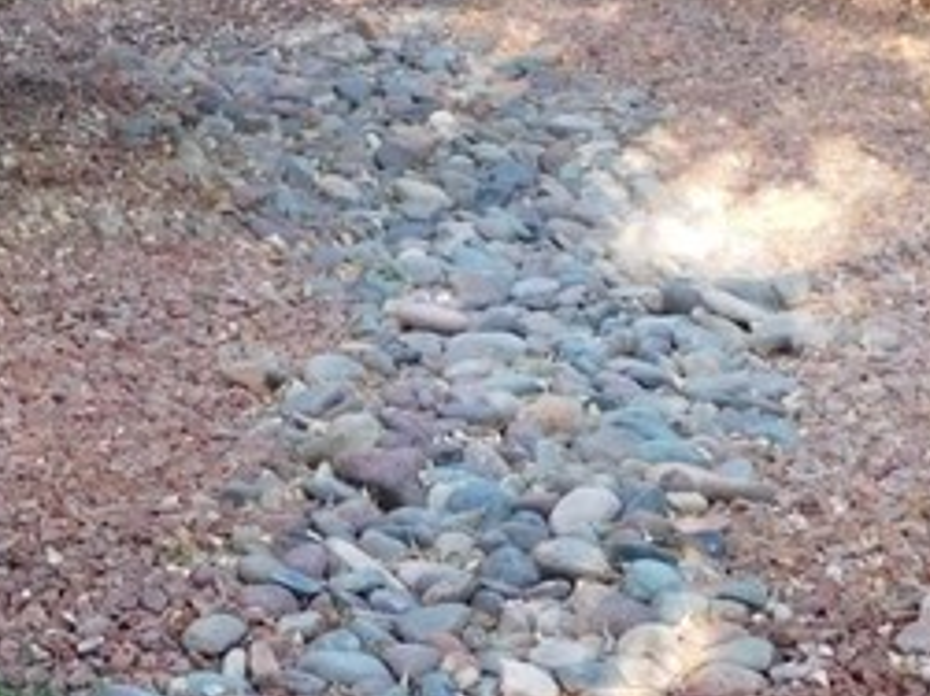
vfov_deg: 9.9
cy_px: -189
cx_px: -52
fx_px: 3947
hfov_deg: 13.2
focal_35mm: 147
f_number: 3.5
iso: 125
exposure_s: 1/40
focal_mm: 6.3
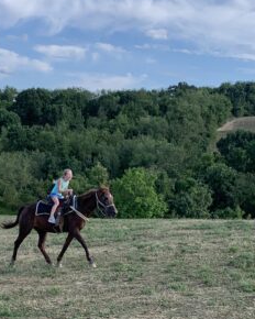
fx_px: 660
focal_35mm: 70
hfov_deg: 21.6
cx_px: 58
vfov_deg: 26.7
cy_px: 246
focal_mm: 4.25
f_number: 1.8
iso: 25
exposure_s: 1/1314
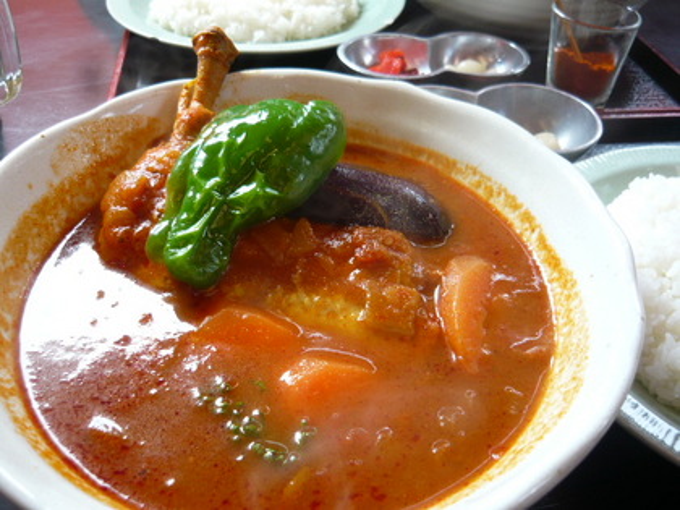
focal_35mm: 33
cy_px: 255
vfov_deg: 42.9
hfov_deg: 55.4
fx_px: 648
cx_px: 340
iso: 100
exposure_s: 1/30
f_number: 2.8
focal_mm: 5.5
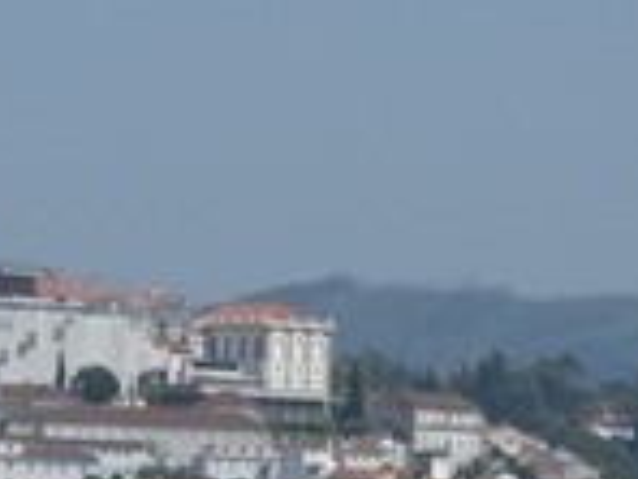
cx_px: -194
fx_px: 6322
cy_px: 526
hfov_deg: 5.7
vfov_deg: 4.3
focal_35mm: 343
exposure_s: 1/640
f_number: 5.1
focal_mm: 19
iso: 80
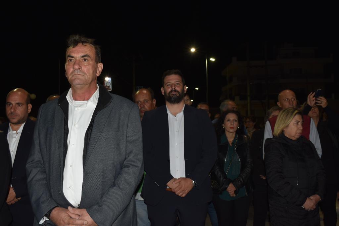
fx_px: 339
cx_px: 170
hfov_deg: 53.1
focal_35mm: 36
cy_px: 113
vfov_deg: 36.9
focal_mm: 24
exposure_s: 1/30
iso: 360
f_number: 5.6
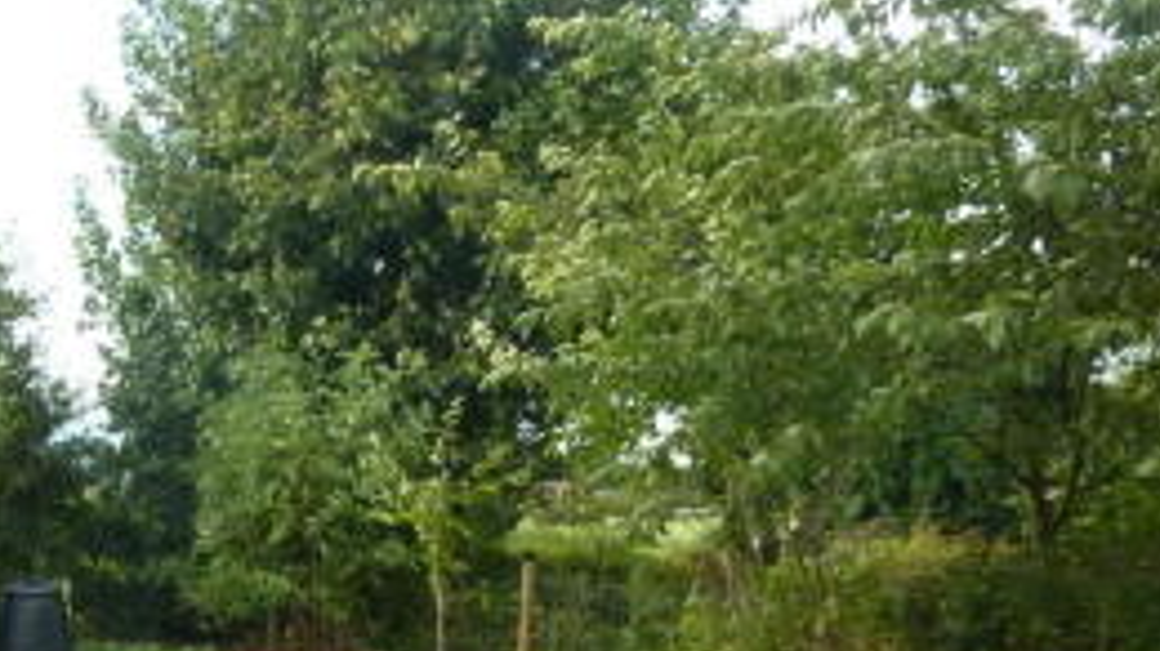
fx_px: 1876
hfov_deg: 32.8
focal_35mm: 61
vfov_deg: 18.9
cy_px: 720
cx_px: 141
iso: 160
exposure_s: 1/250
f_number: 3.5
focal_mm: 4.1
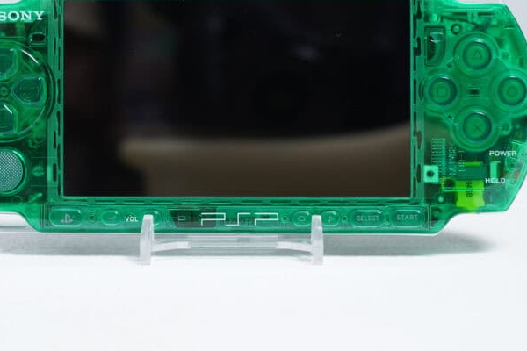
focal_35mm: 94
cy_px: 84
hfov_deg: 21.7
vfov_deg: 14.5
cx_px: 235
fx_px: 1376
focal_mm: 47
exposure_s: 1/13
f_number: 4.5
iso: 200
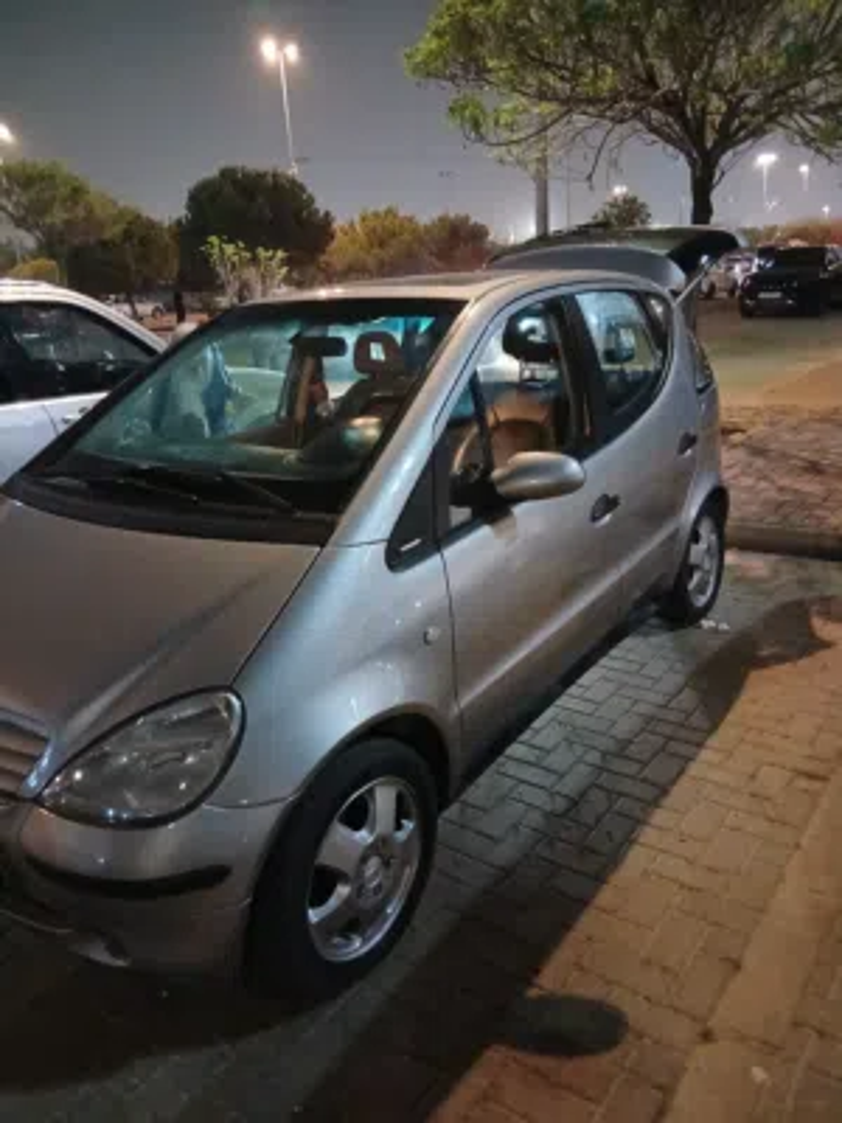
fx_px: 843
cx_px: 421
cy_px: 562
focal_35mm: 26
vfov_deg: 67.3
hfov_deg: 53.1
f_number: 1.8
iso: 2000
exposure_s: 1/10
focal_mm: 3.98
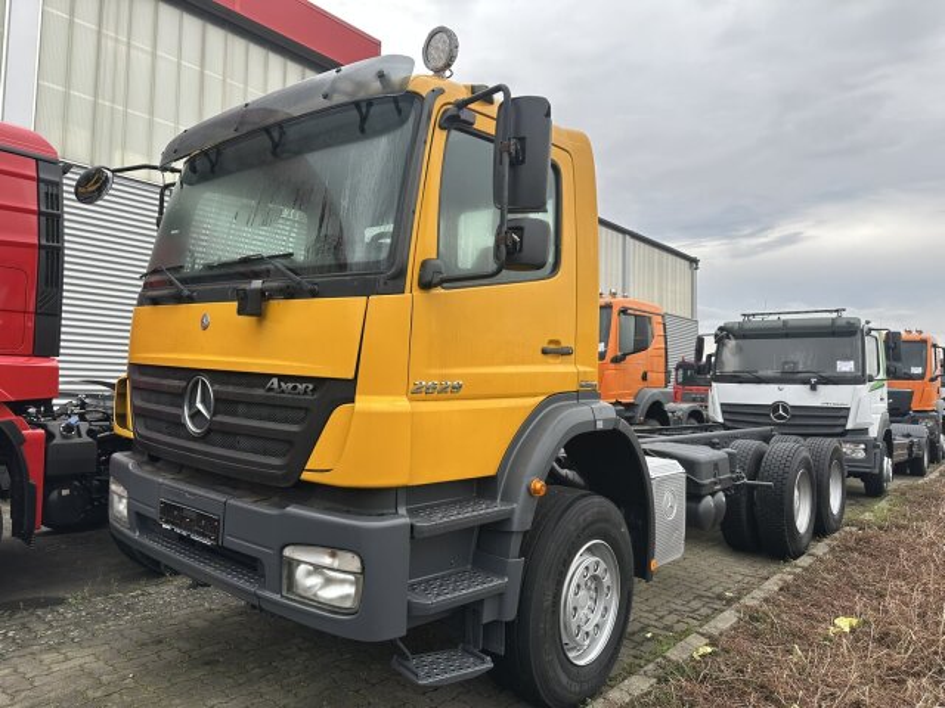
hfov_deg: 71.6
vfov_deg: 56.8
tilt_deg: +3.9
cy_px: 354
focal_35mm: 24
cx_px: 472
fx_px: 655
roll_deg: -0.7
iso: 80
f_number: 1.78
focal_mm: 6.86
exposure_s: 1/918
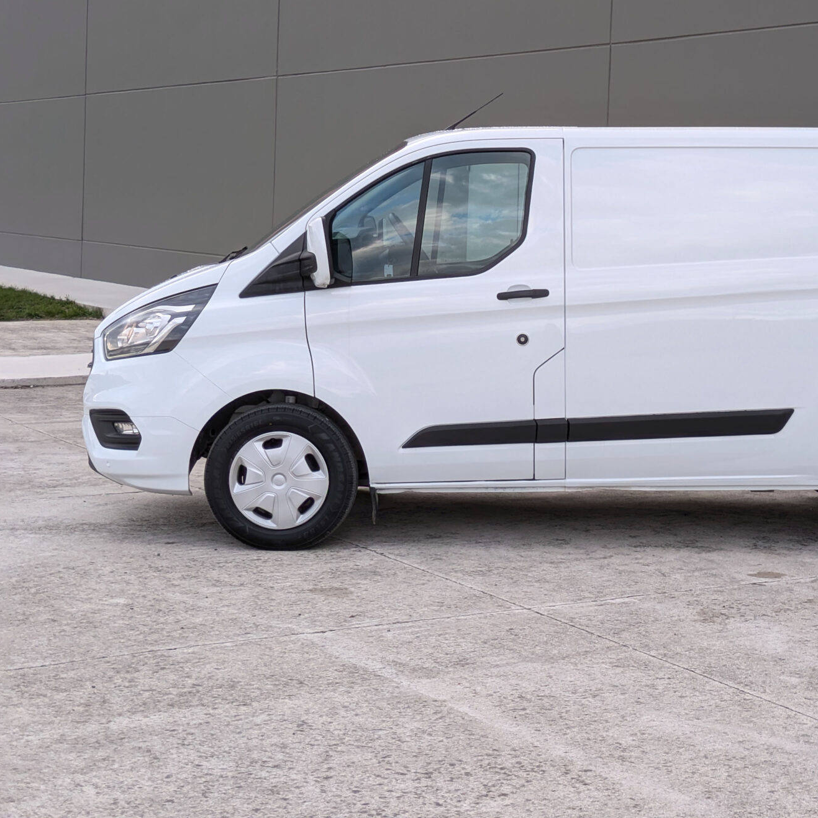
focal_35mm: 33
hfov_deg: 47.9
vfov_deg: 49.5
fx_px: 882
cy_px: 342
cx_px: 614
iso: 80
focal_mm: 6.86
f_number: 1.8
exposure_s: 1/3200
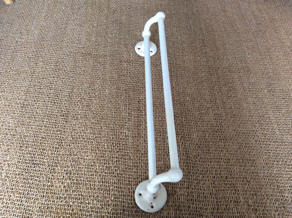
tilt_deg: -55.8
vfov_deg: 44.1
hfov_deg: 56.9
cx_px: 146
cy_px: 109
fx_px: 270
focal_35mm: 32
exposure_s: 1/25
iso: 125
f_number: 2.4
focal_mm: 3.3
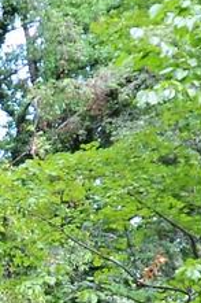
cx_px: -286
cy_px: 497
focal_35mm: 139
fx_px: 1166
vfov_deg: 13.6
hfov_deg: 8.9
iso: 220
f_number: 4
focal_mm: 10
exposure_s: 1/125
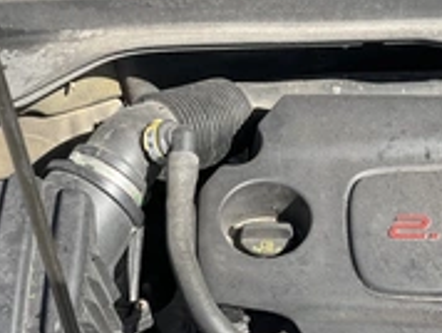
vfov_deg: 22.4
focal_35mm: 65
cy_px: 258
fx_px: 831
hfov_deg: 29.8
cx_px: 238
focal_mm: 3
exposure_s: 1/842
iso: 25
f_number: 1.8
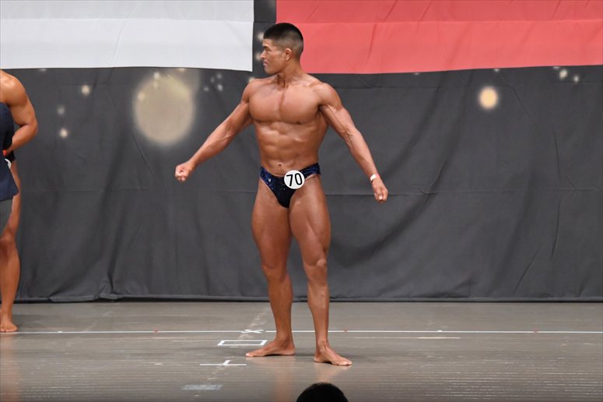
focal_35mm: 202
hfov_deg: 10.2
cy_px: 201
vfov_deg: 6.8
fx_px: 3382
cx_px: 302
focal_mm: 135
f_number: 5.6
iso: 6400
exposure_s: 1/400
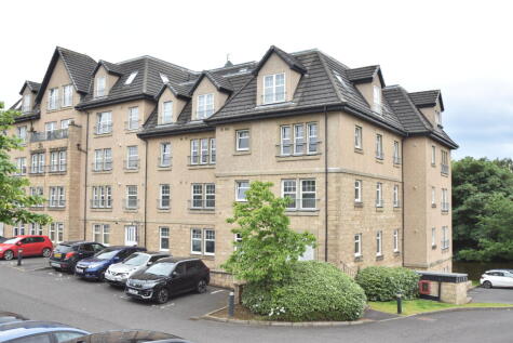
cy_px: 172
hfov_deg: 59.5
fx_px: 449
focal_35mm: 32
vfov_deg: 41.7
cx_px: 256
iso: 100
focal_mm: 21
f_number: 5
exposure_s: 1/200
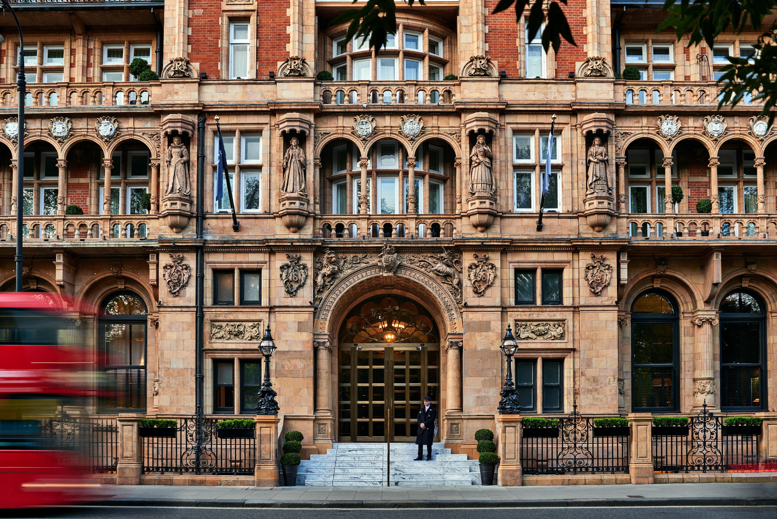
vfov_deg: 37.9
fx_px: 756
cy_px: 260
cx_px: 388
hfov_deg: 54.4
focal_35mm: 35
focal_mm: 35
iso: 100
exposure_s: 1/5
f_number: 11
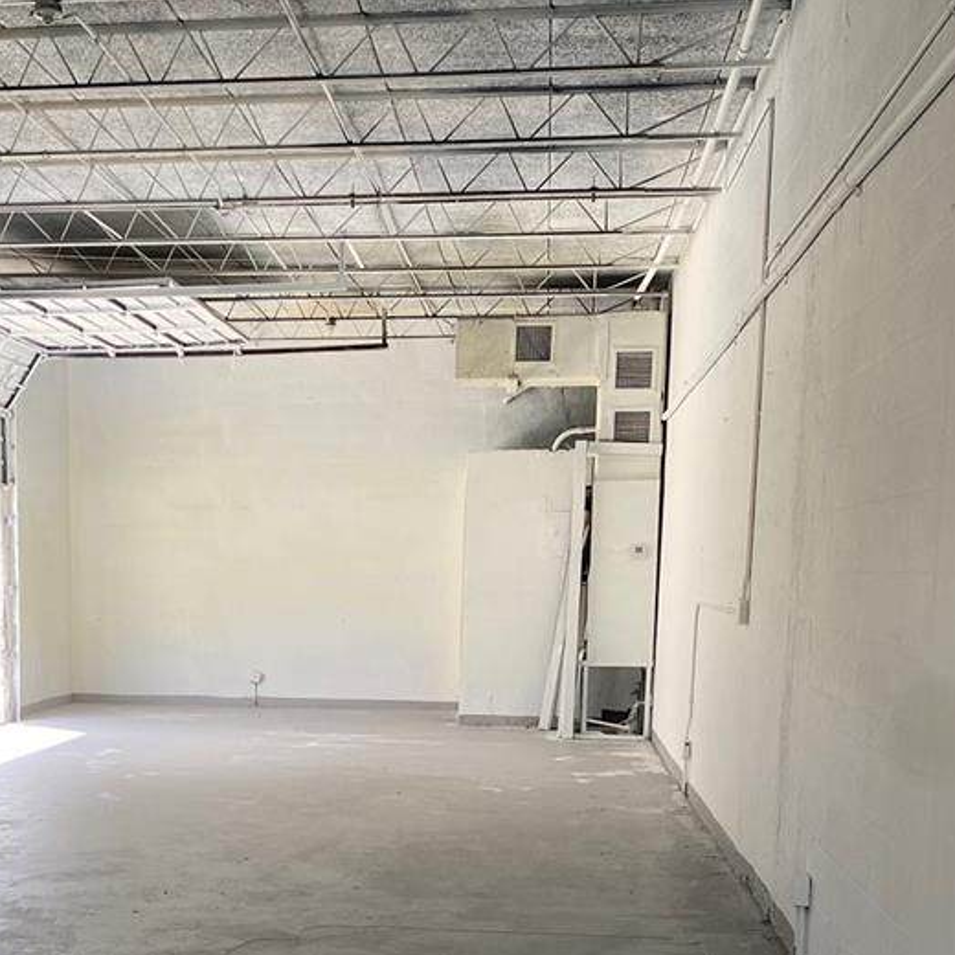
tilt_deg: -9.1
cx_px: 252
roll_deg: -0.8
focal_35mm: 53
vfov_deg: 30.9
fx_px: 1654
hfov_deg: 31.7
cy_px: 836
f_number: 1.8
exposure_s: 1/167
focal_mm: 4.25
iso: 32
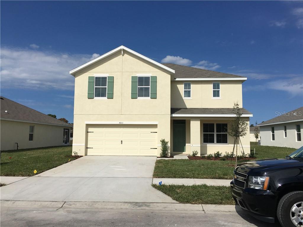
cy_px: 114
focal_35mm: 29
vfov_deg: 48.2
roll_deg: -0.1
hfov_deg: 61.7
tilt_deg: +6.0
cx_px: 152
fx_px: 254
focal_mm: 4.15
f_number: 2.2
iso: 25
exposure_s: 1/4808
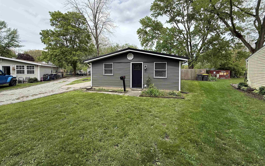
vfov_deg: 74.5
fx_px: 108
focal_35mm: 15
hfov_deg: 101.5
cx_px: 134
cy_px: 73
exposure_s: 1/970
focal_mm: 2.22
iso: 64
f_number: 2.2
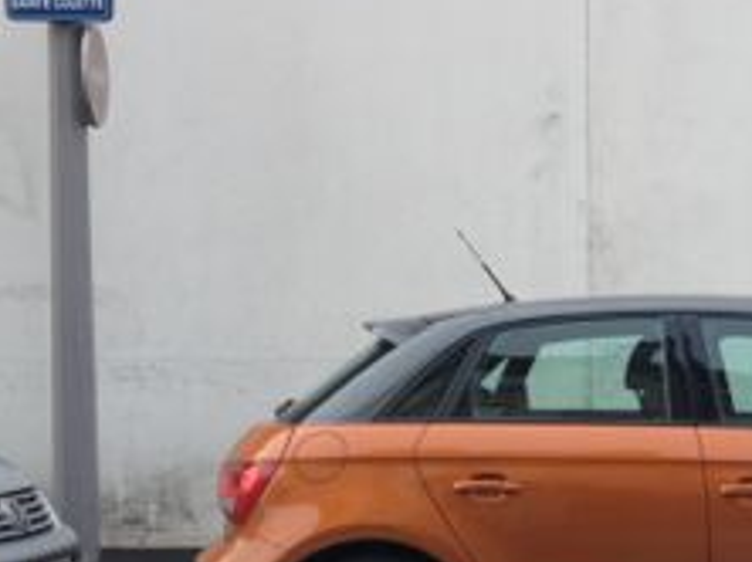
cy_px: 444
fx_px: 2192
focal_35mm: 101
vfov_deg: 14.5
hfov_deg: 18.8
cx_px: 806
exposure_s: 1/135
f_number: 2.4
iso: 50
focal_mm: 4.28
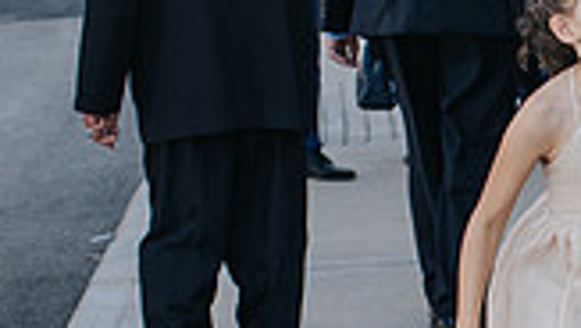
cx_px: 761
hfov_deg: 13.9
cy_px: 295
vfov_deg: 8.2
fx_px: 2282
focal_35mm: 148
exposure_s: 1/400
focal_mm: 35
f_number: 3.5
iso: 320
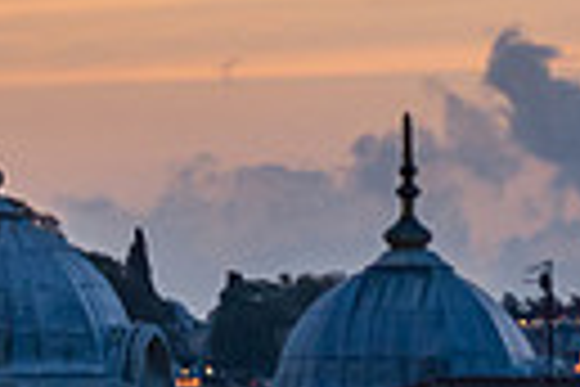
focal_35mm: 483
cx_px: -96
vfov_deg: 2.8
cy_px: -98
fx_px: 7781
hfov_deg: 4.3
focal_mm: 65
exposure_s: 1/320
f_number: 4.5
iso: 640
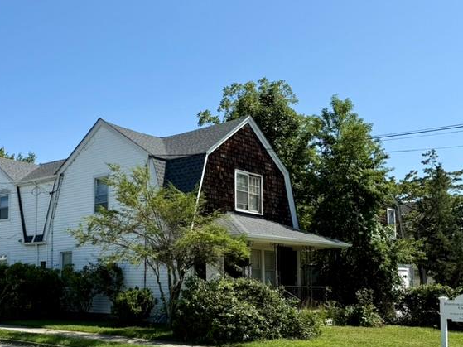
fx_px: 588
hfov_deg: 42.0
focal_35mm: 44
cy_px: 224
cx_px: 133
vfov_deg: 32.6
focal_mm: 6.76
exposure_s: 1/4975
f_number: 1.78
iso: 80
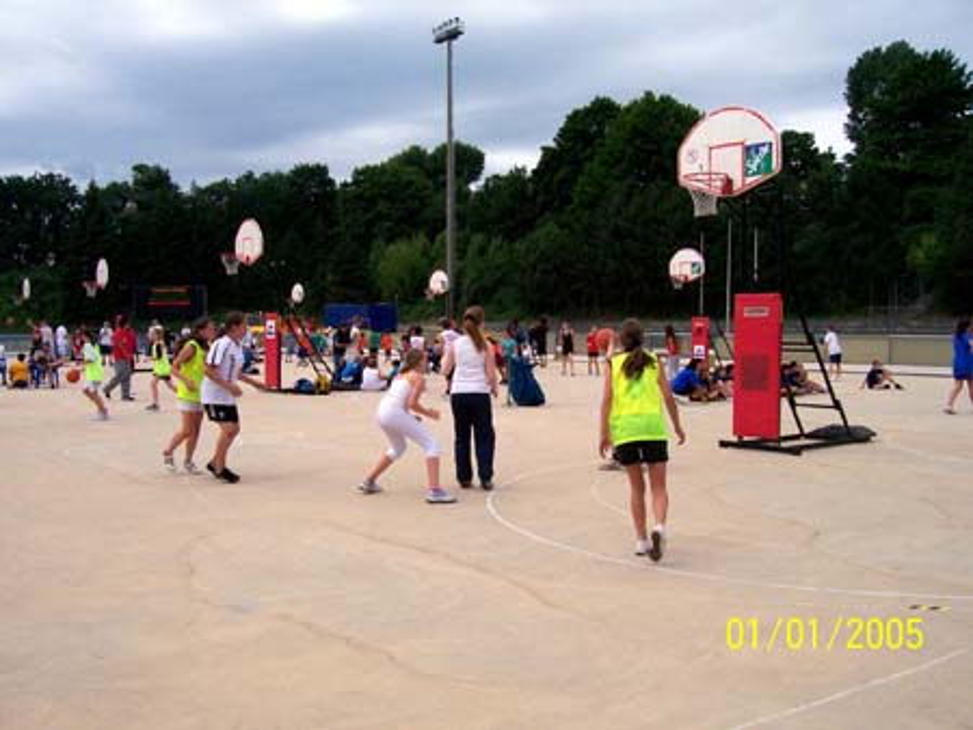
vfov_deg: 41.8
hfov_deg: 53.9
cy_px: 365
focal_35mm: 34
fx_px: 956
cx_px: 486
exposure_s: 1/903
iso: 80
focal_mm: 5.6
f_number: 5.1
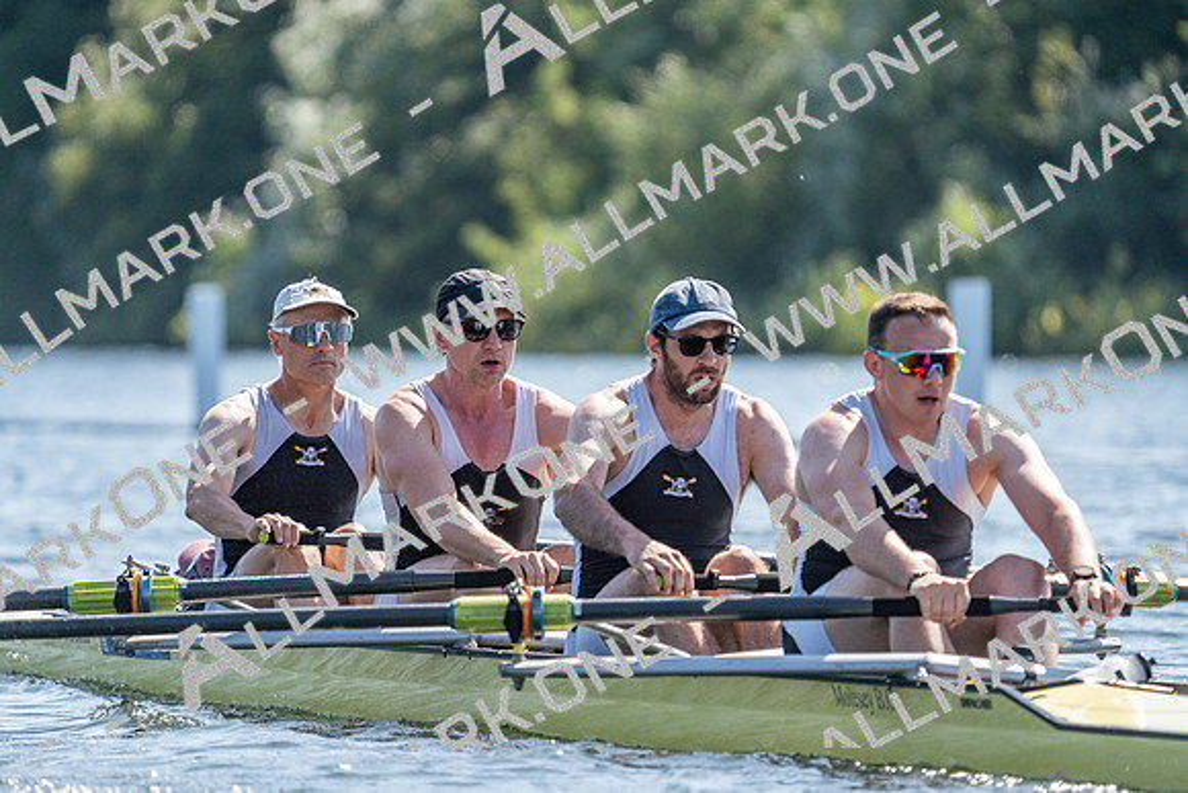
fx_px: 13830
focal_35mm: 419
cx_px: 594
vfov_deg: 3.3
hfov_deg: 4.9
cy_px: 396
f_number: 6.3
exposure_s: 1/2000
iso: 500
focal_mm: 419
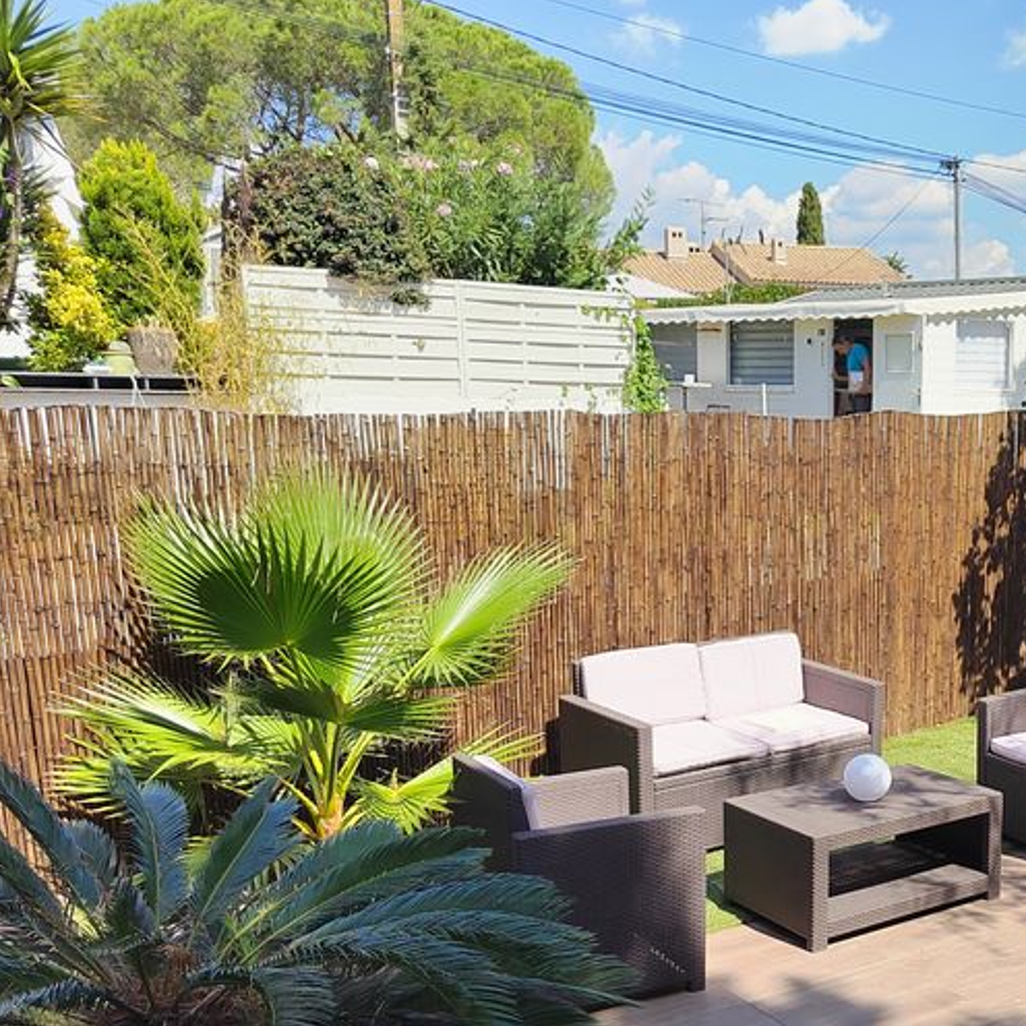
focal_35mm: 41
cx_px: 896
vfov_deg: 40.1
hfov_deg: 38.5
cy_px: 726
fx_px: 1375
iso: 224
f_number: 1.9
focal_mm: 5.52
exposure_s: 1/1364
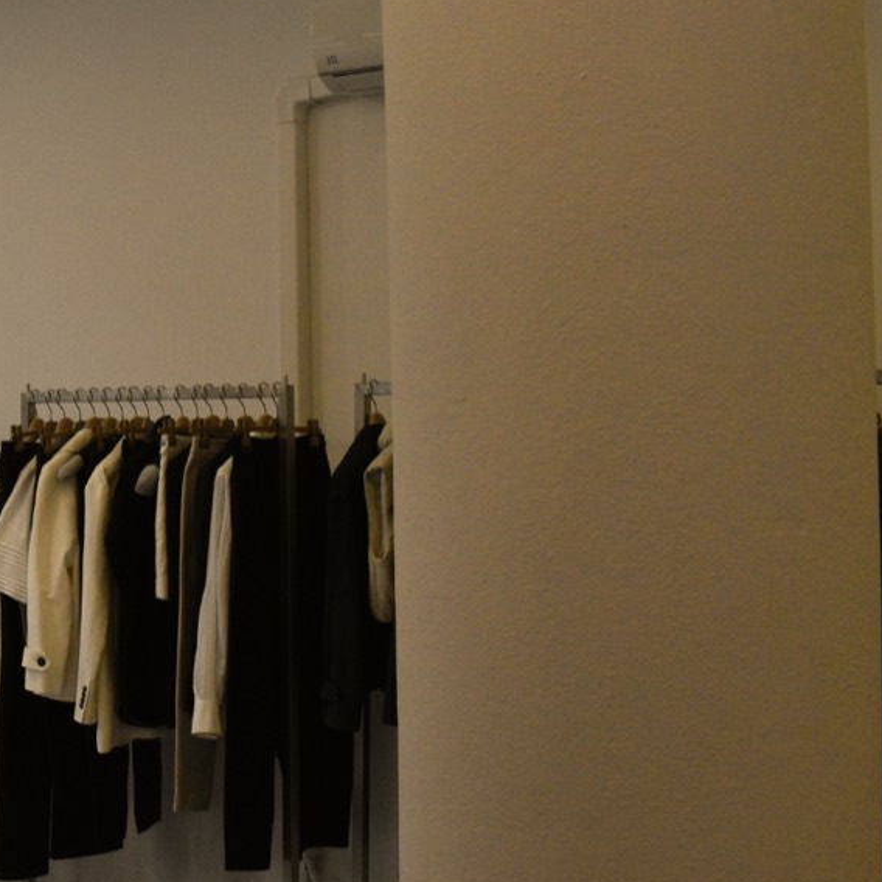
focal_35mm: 79
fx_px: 2277
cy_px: 387
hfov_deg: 19.6
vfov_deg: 21.9
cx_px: -356
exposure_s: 1/320
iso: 1600
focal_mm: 22
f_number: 6.3
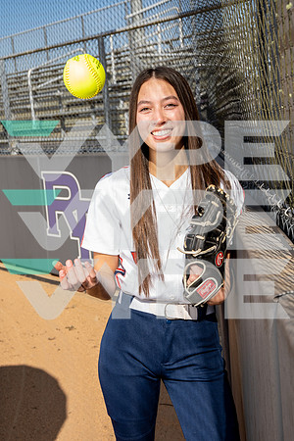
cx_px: 147
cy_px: 220
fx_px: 637
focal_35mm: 52
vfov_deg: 38.2
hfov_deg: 26.0
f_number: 8
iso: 125
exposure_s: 1/250
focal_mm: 52
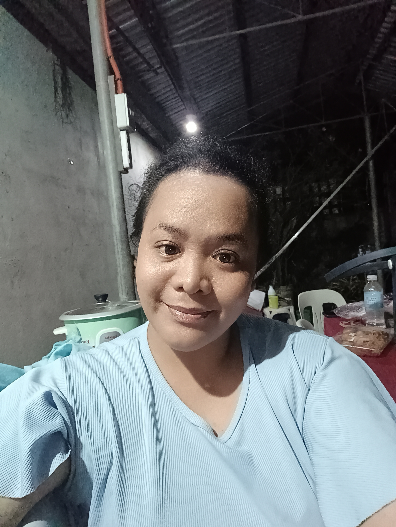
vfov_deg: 76.4
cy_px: 264
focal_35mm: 22
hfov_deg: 61.1
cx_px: 198
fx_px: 336
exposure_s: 1/16.7
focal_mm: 2.87
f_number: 2.4
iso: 5827
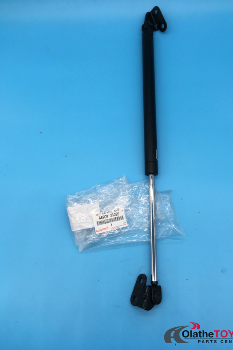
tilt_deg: -71.7
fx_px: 301
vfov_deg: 60.3
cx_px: 134
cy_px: 175
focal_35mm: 31
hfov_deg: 42.2
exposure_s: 1/120
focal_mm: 4.15
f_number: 2.2
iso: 32
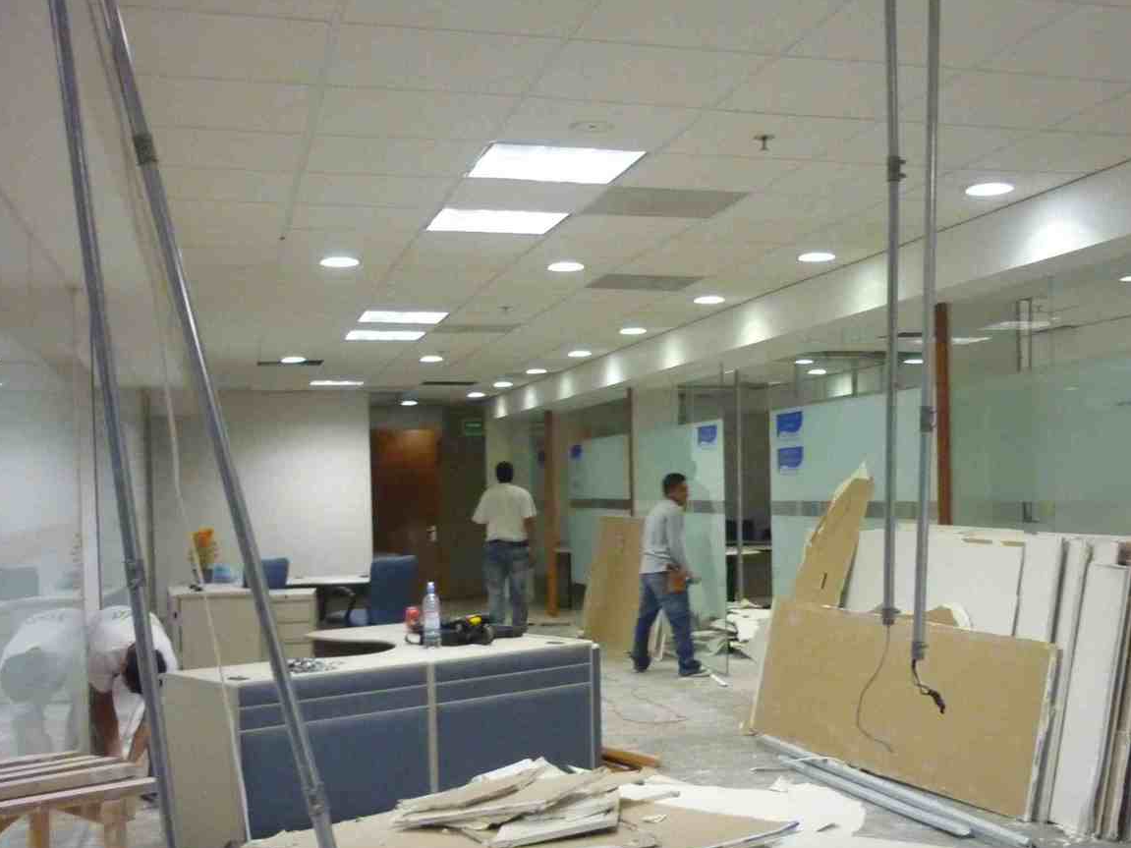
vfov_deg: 33.4
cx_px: 668
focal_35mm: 43
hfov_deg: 43.7
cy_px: 534
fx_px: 1405
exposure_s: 1/50
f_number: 2.8
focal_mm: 5.5
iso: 800
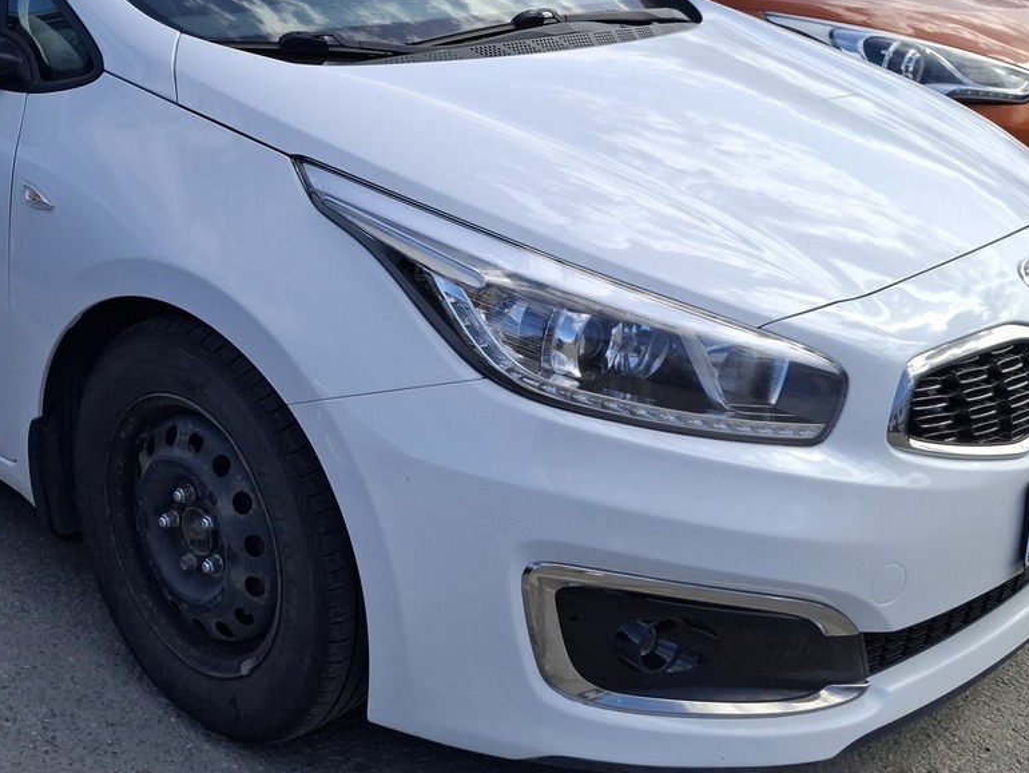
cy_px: 297
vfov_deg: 33.5
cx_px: 329
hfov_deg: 43.1
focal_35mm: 43
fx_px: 1279
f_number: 1.8
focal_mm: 5.54
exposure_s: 1/1337
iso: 50
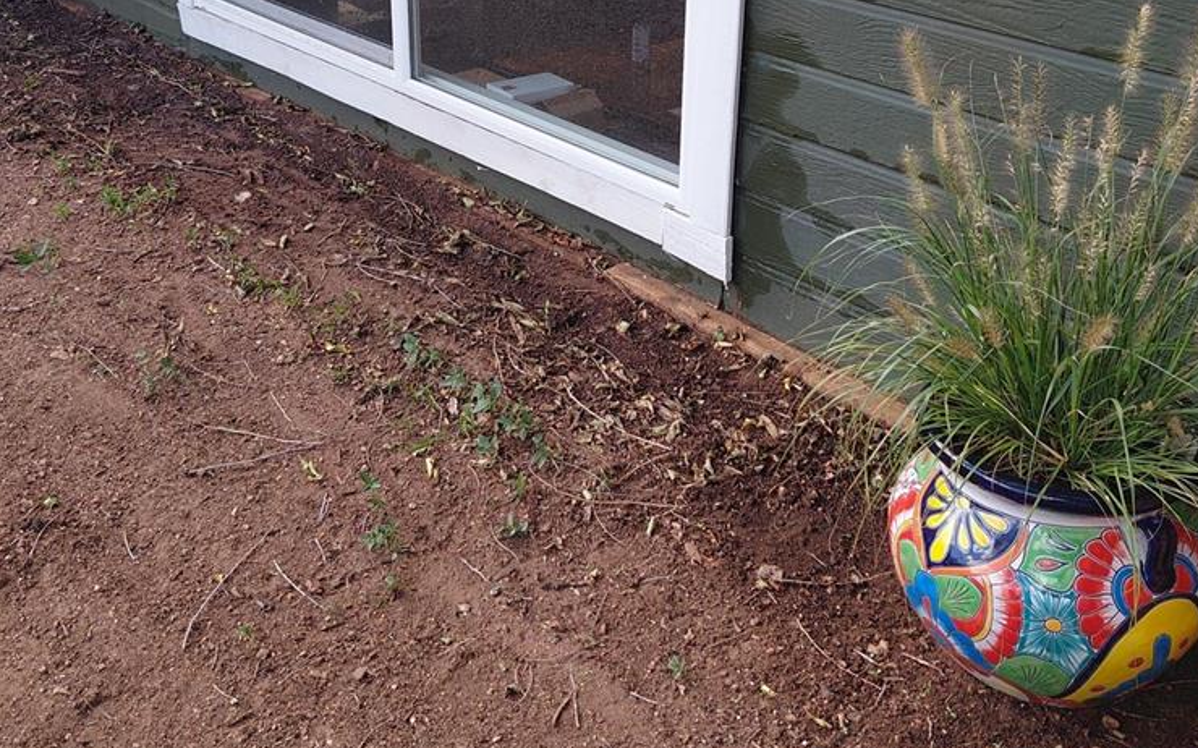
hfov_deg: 46.2
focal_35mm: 43
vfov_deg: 28.9
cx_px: 571
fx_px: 1403
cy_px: 112
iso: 50
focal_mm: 4.69
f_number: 1.8
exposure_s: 1/226
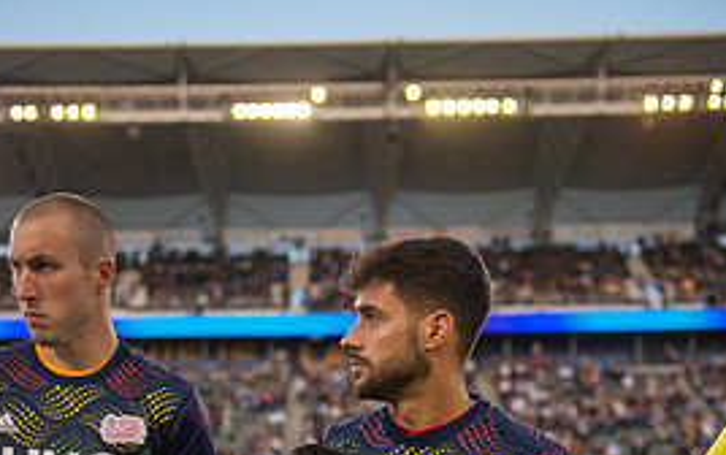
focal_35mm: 65
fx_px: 1287
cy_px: 580
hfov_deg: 31.5
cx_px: 333
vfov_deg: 18.7
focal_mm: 38
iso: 200
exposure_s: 1/1250
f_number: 2.8
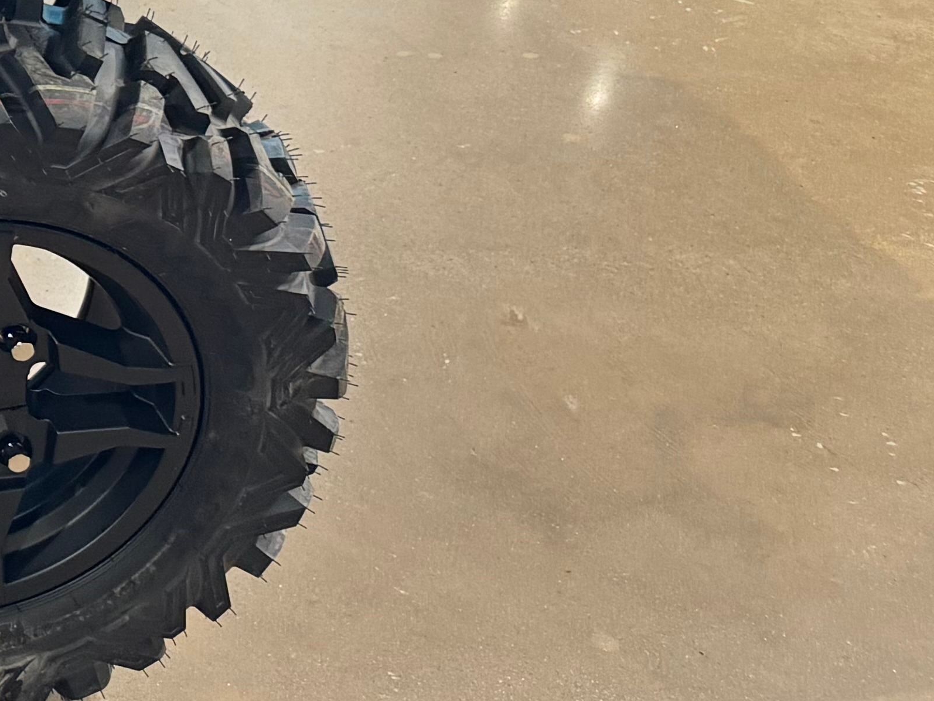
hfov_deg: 18.5
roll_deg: -0.5
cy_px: -134
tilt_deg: -25.4
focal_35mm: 86
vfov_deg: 16.5
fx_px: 2321
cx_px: -681
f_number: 1.78
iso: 250
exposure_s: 1/60
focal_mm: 6.76
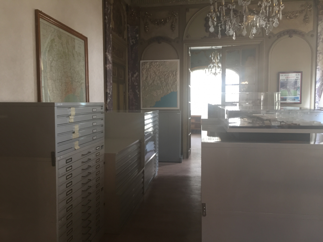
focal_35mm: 29
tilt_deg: -5.2
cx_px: 162
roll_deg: -0.9
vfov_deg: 48.2
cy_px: 121
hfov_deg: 61.7
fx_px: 271
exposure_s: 1/33
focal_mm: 4.15
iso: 100
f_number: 2.2
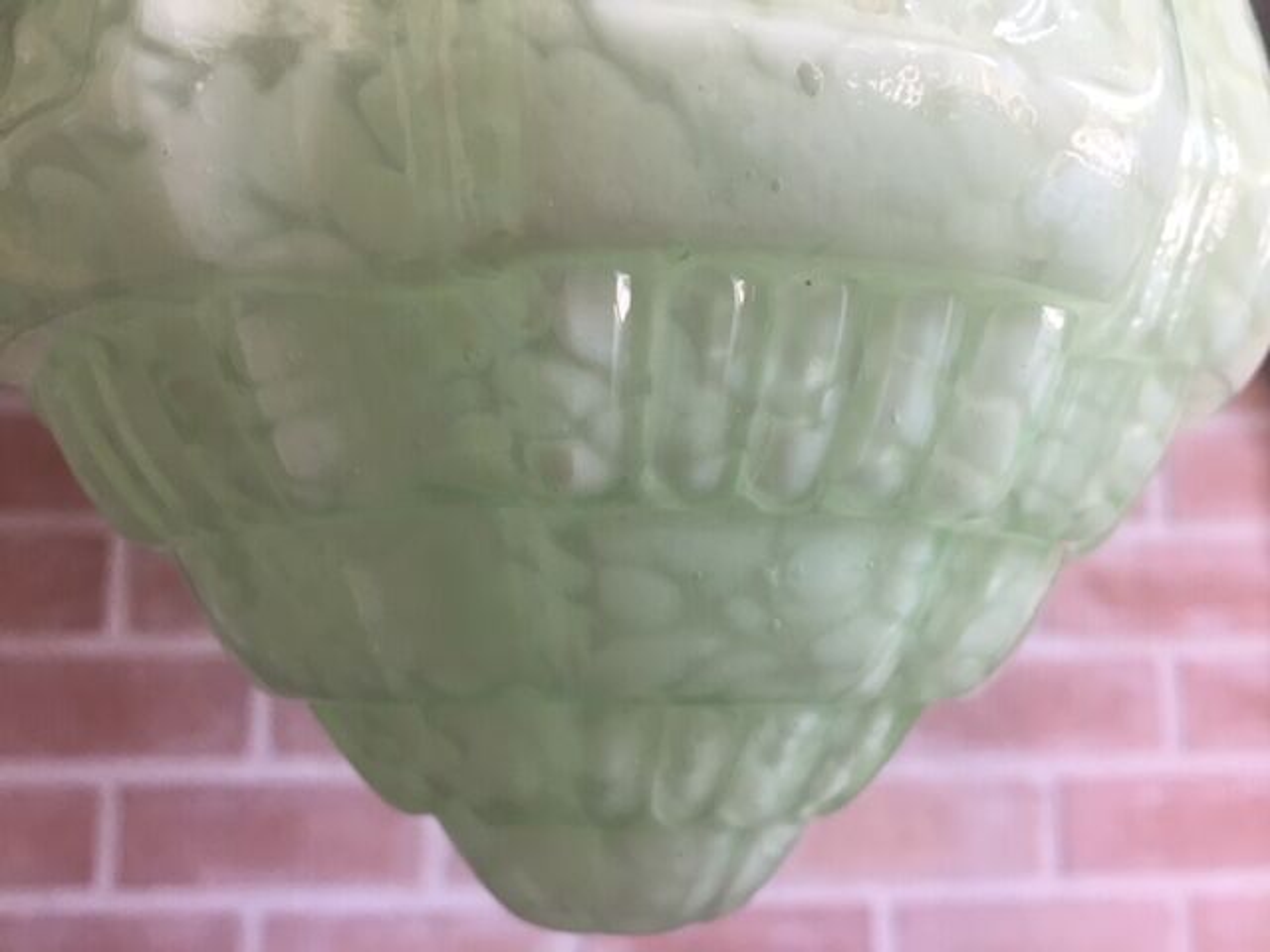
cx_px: 635
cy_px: 476
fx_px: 1064
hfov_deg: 61.7
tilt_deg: +8.2
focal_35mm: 29
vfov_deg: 48.2
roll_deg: +0.1
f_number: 2.2
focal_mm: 4.15
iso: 50
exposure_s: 1/33
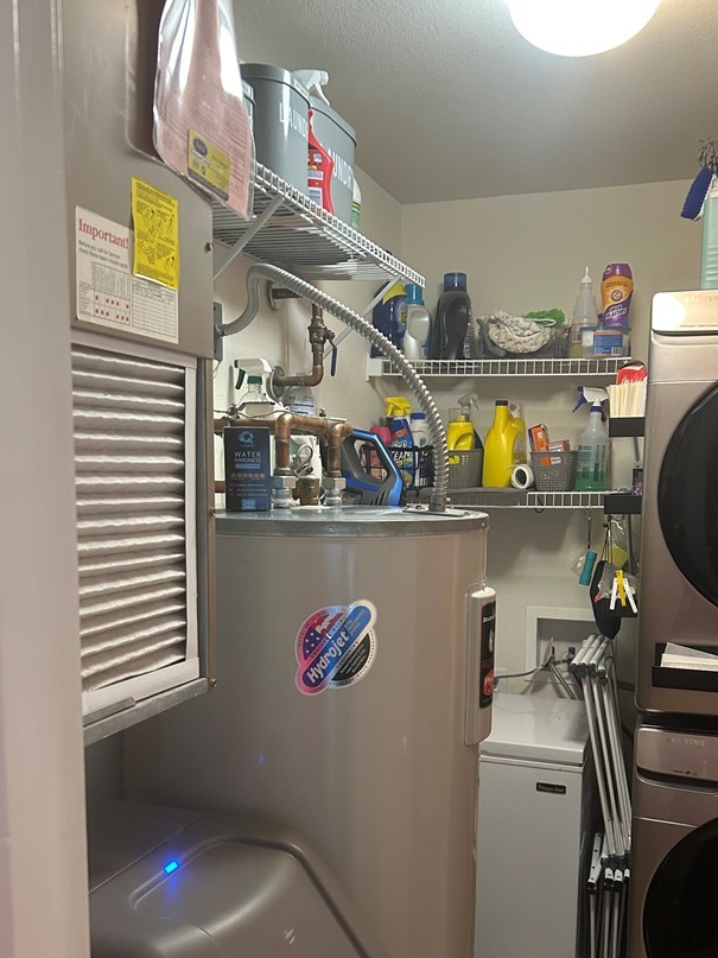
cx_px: 395
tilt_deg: -7.4
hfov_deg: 42.9
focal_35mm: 33
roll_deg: +0.3
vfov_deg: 55.0
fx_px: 913
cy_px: 575
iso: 320
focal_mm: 5.7
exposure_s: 1/60
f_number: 1.5
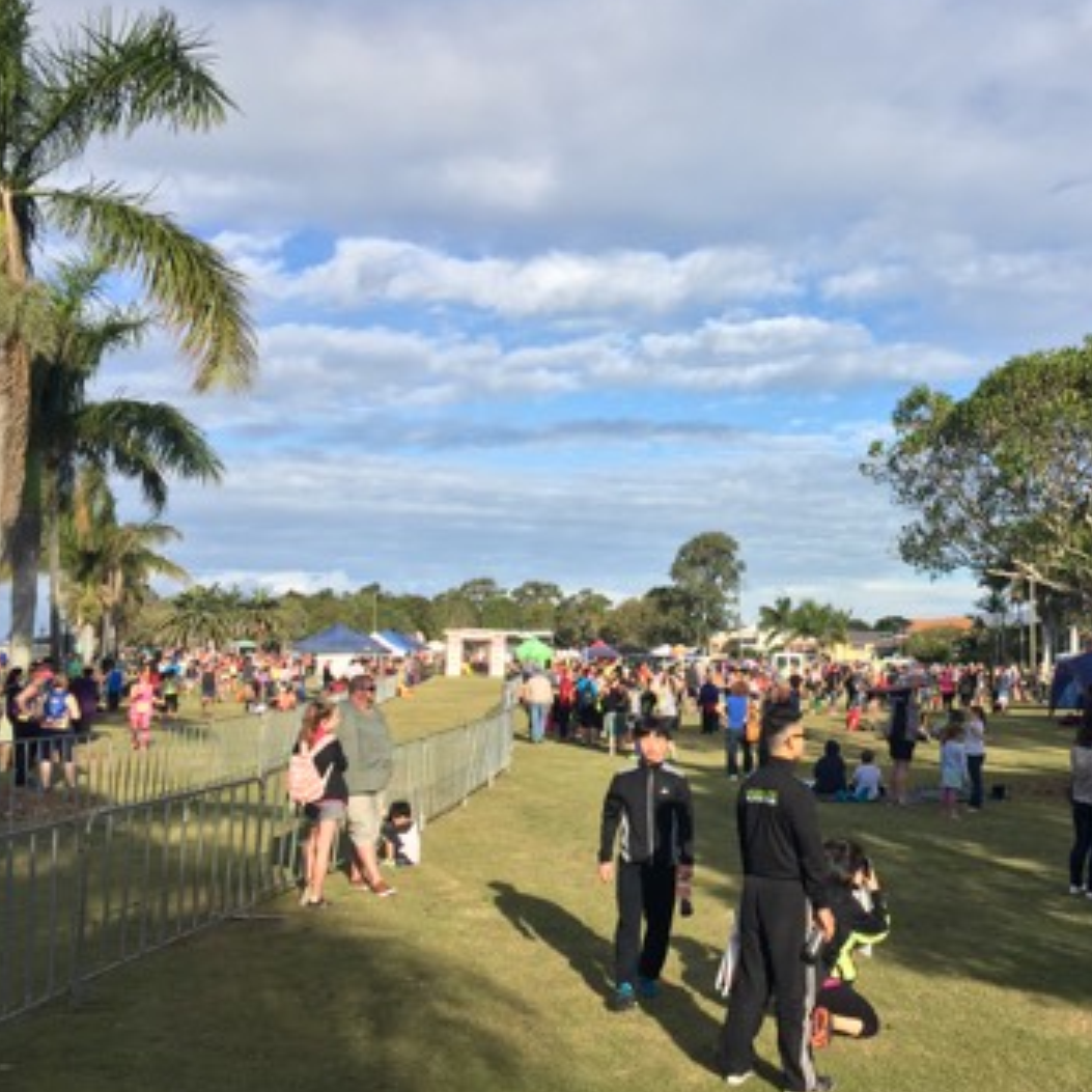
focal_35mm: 38
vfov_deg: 43.9
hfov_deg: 43.2
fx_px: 1356
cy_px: 563
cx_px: 734
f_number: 2.2
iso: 32
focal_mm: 4.15
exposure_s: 1/1883
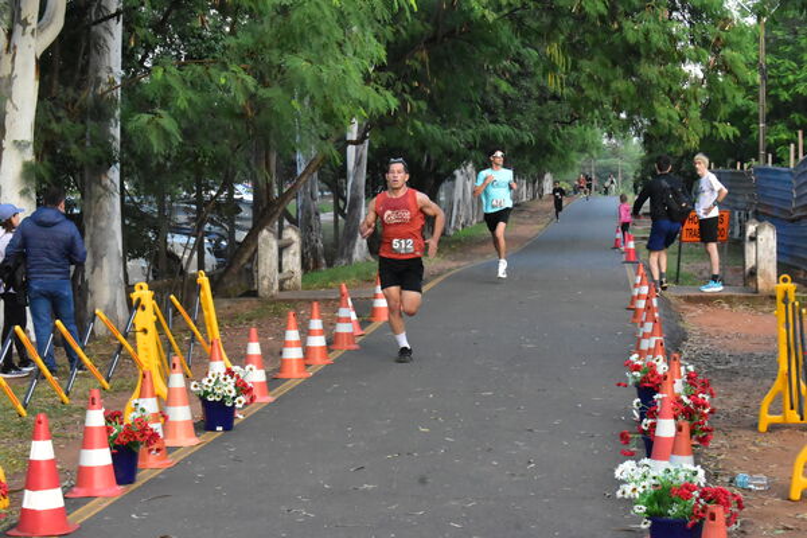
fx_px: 1849
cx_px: 404
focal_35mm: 82
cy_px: 269
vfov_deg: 16.6
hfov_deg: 24.6
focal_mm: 55
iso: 8000
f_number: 13
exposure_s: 1/250
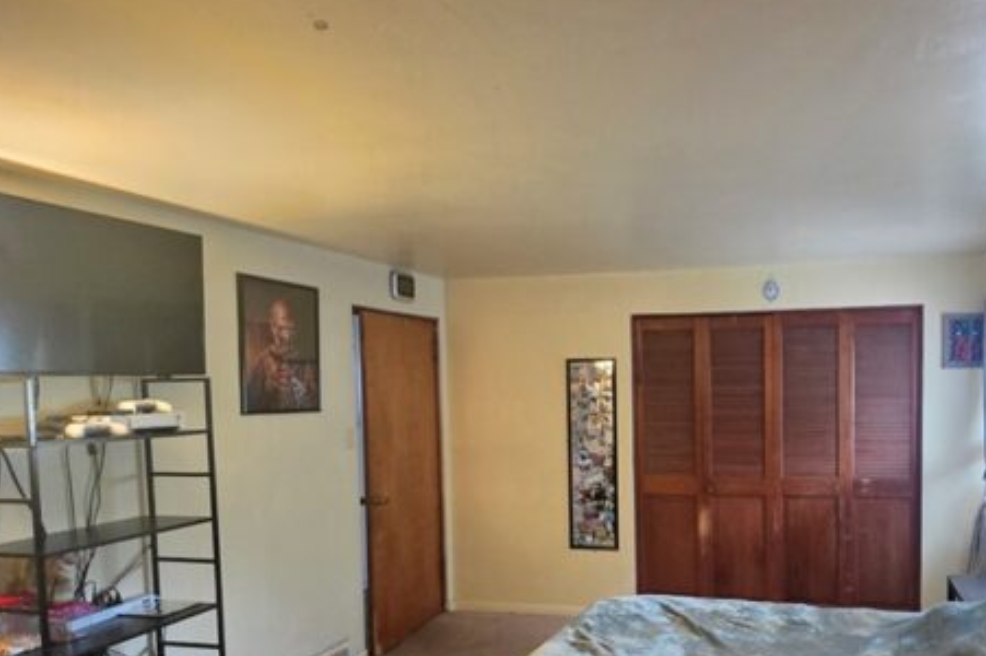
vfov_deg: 52.2
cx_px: 719
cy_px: 431
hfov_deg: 69.7
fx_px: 657
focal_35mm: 24
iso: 1000
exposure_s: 1/40
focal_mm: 2.2
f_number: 1.9
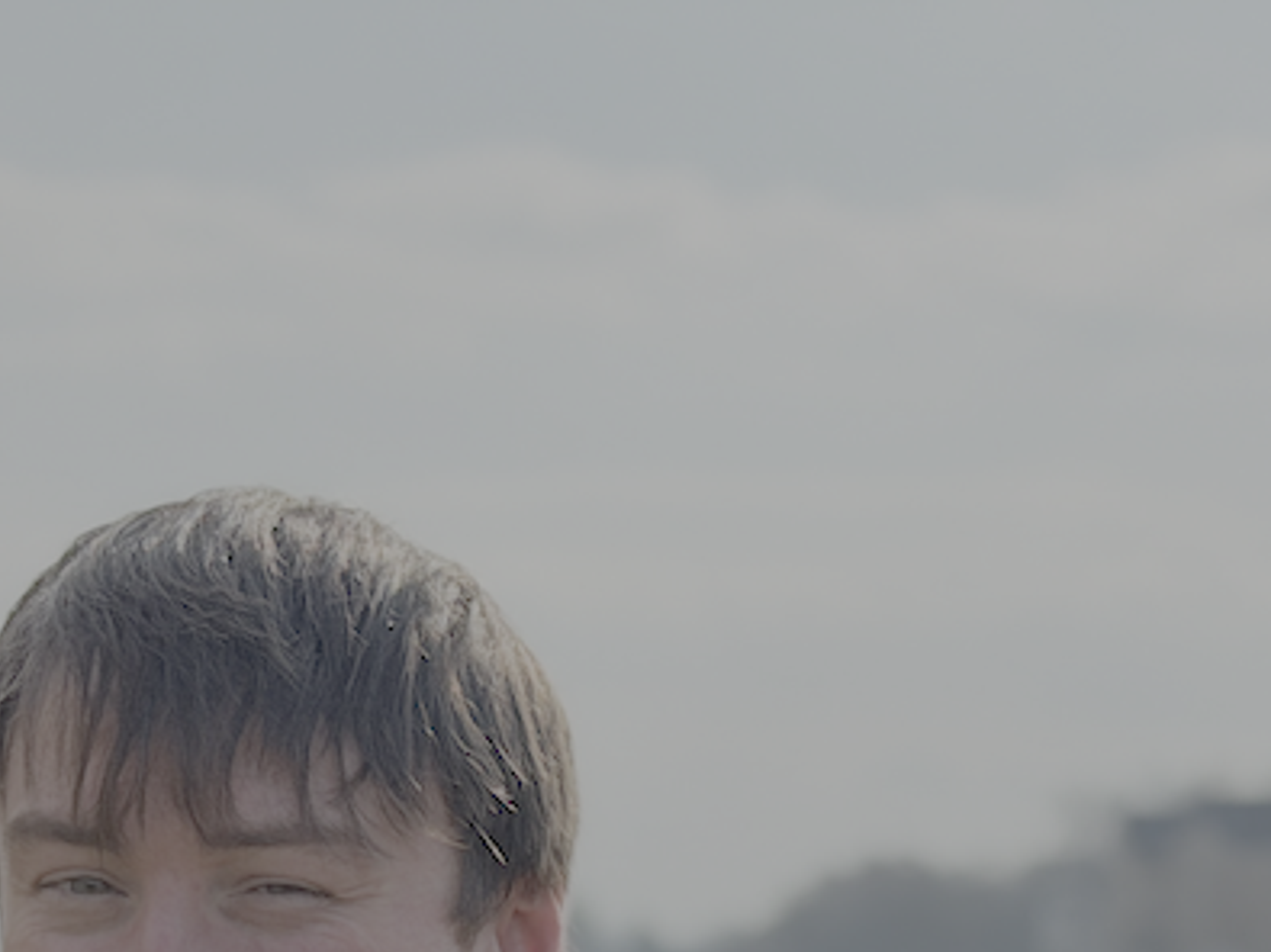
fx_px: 5359
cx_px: 171
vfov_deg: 9.8
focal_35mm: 146
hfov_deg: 13.4
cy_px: 1444
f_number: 1.78
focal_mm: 6.76
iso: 80
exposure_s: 1/3891
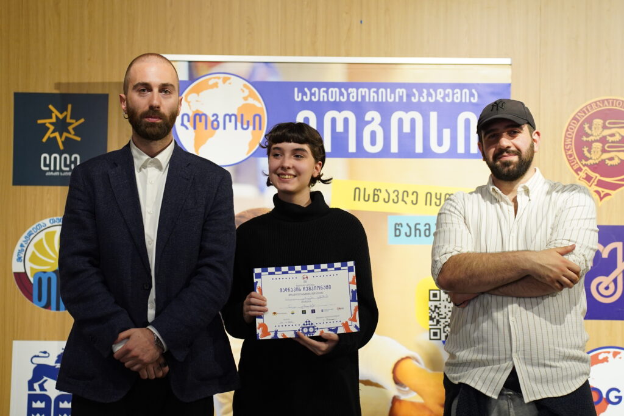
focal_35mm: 75
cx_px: 312
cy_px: 208
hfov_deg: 27.0
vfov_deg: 18.2
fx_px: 1300
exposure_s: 1/200
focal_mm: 50
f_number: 2.8
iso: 1600
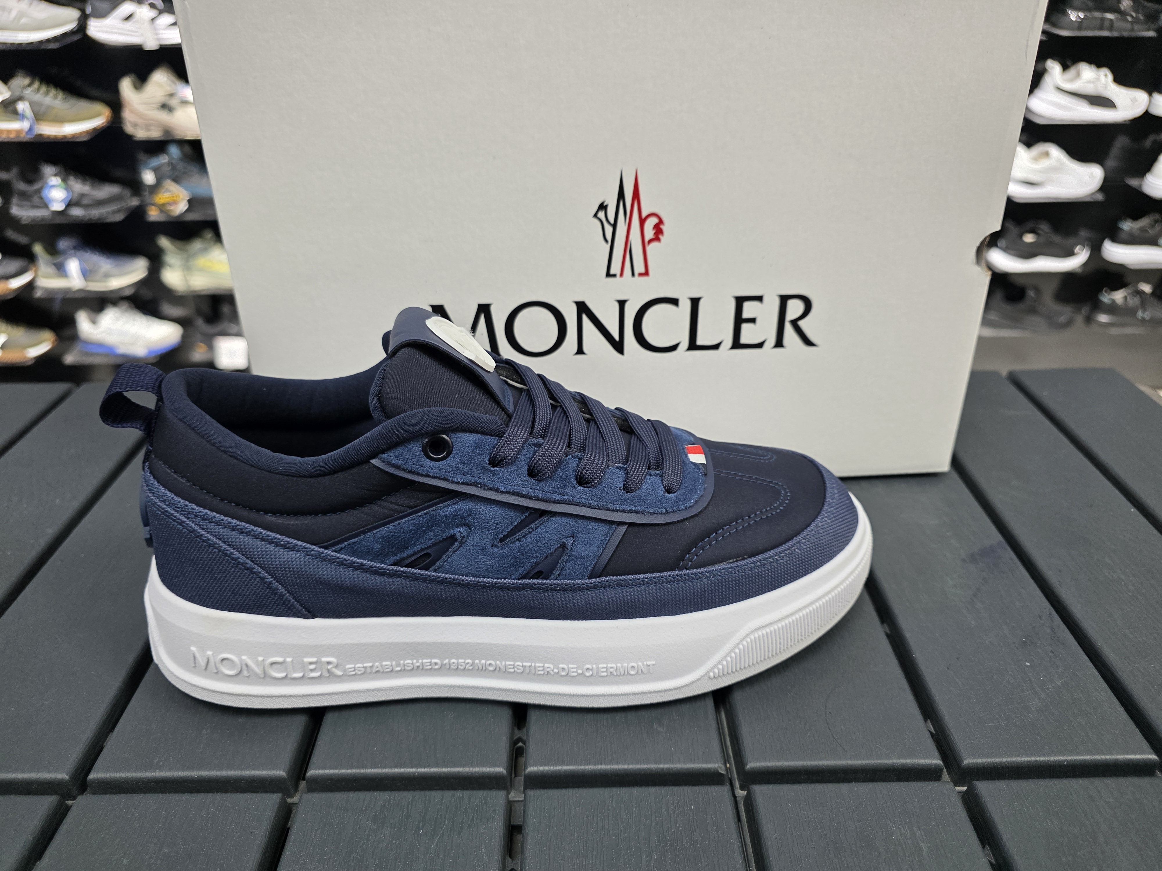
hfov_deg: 73.9
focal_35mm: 23
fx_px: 772
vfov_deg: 58.9
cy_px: 436
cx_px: 581
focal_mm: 6.3
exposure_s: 1/100
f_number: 1.7
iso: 160
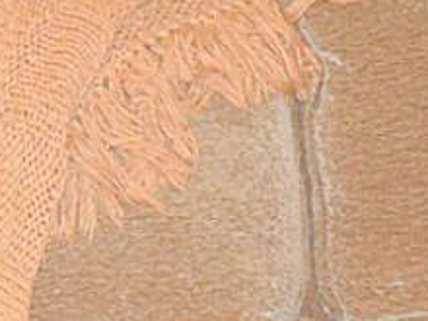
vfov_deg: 8.1
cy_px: -375
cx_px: -323
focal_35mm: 172
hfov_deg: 10.8
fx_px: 2127
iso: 125
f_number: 2.8
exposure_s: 1/30
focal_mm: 7.9
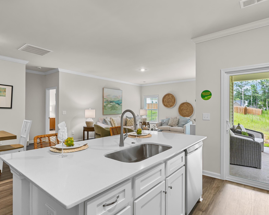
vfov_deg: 69.2
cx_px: 134
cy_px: 109
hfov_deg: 81.5
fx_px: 156
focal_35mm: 20
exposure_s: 1/4
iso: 200
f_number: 6.3
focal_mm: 11
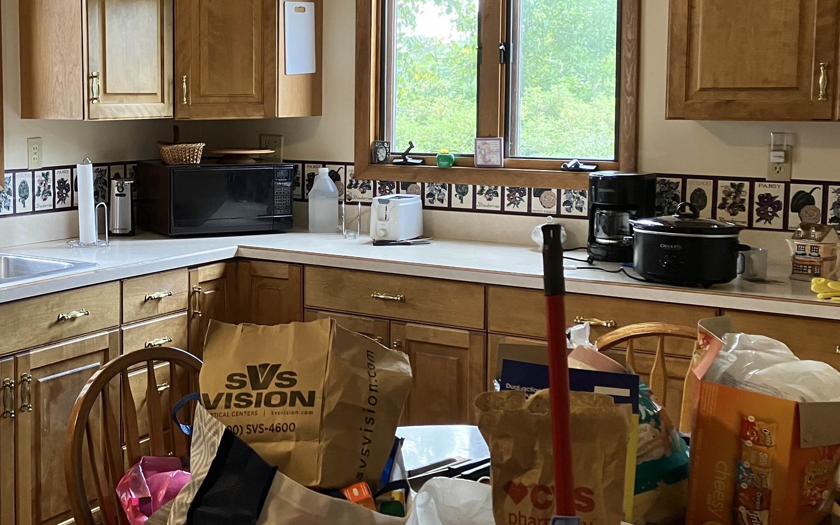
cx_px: 185
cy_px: 204
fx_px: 1099
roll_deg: -0.4
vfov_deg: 26.8
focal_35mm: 48
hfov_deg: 40.4
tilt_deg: -4.3
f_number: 1.8
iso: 160
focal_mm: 3.99
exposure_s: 1/60
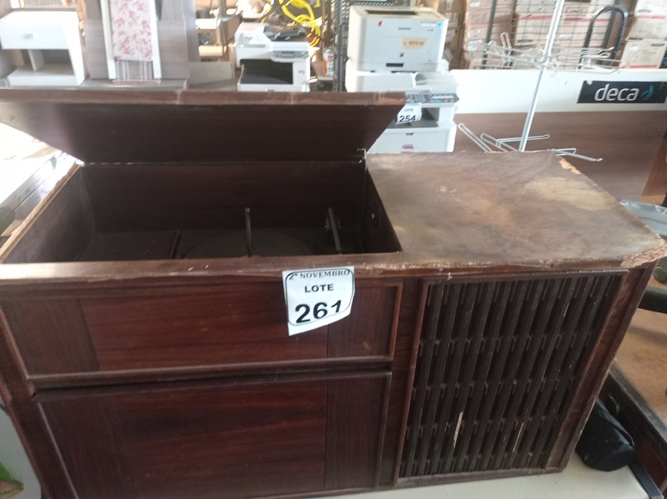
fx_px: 539
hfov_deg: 63.5
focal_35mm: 28
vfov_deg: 49.7
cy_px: 250
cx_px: 334
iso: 675
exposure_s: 1/24
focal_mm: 4.7
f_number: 1.79
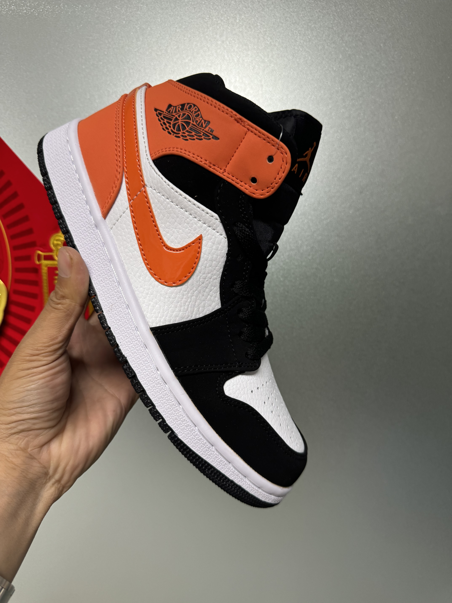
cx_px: 226
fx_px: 418
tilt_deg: -2.5
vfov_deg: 71.6
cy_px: 302
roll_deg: -1.7
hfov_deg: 56.8
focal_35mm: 24
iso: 125
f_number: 1.78
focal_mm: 6.76
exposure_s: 1/50
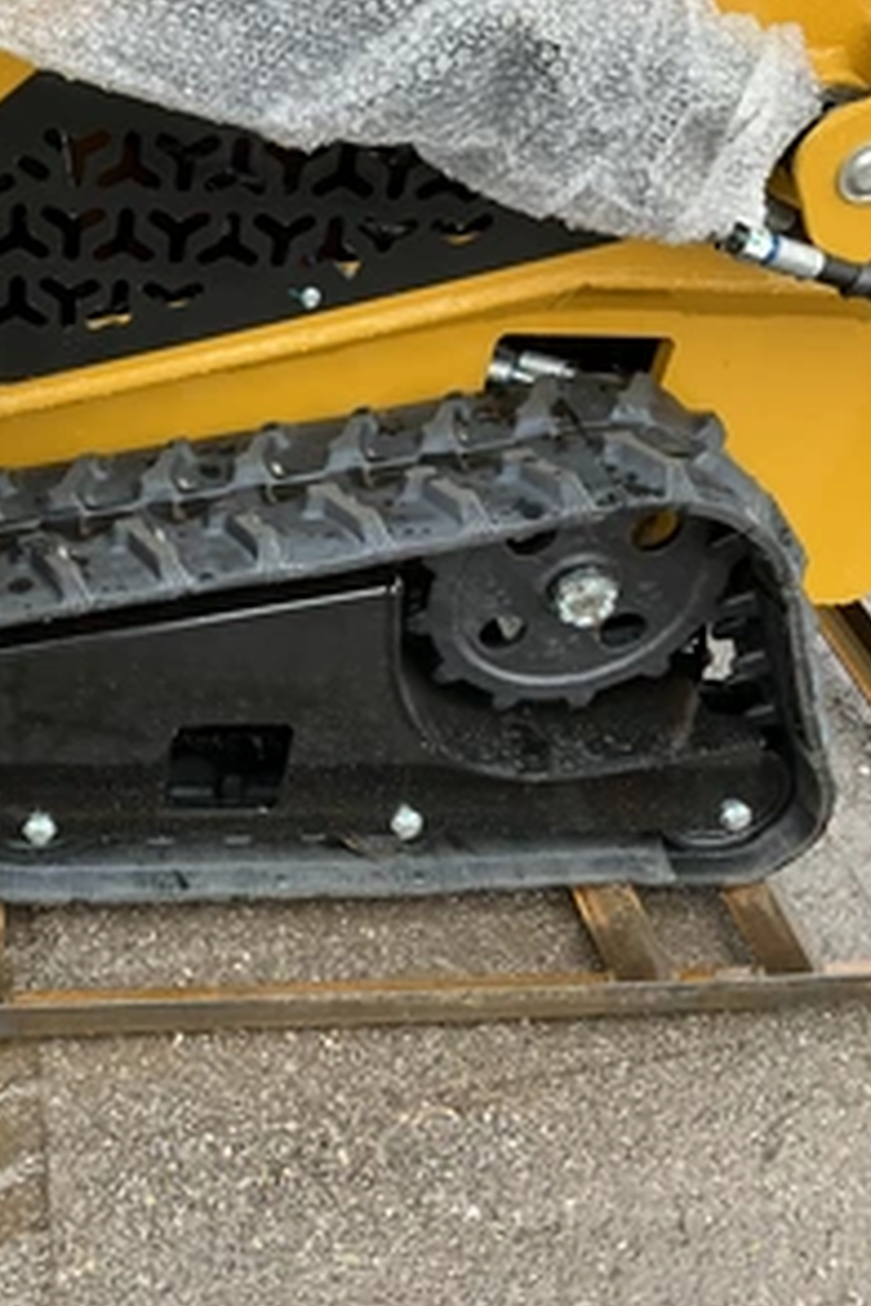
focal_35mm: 41
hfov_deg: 31.6
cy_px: 662
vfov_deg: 47.4
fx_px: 1488
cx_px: 147
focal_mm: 3
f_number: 1.8
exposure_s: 1/122
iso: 50
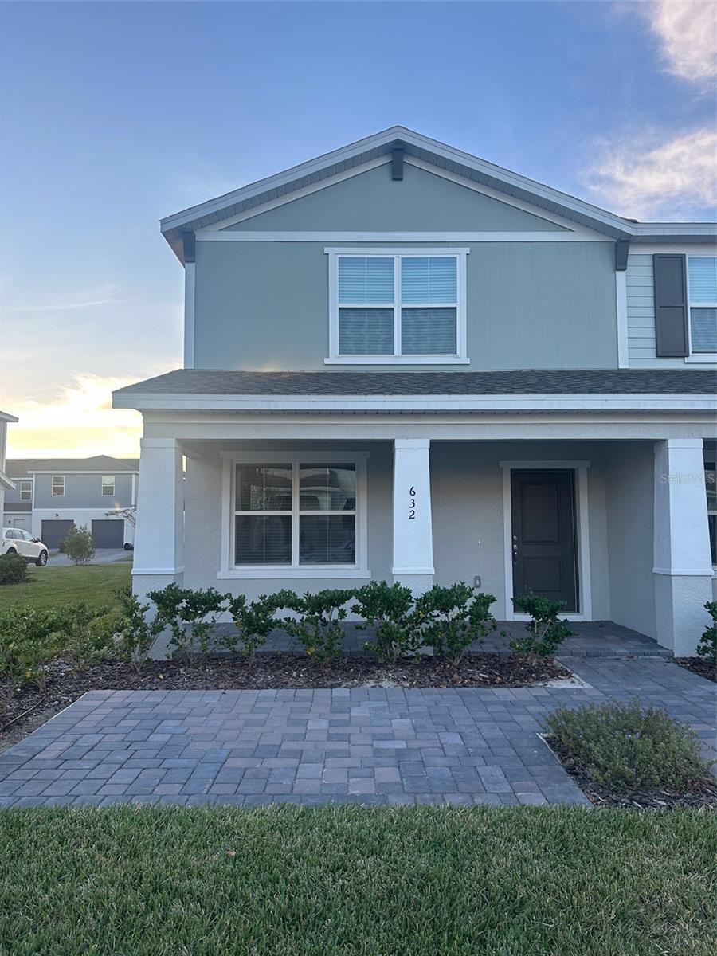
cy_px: 478
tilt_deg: +3.7
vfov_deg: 71.6
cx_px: 358
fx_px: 663
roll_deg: -0.5
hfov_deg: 56.8
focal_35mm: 24
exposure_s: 1/558
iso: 80
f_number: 1.78
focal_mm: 6.86
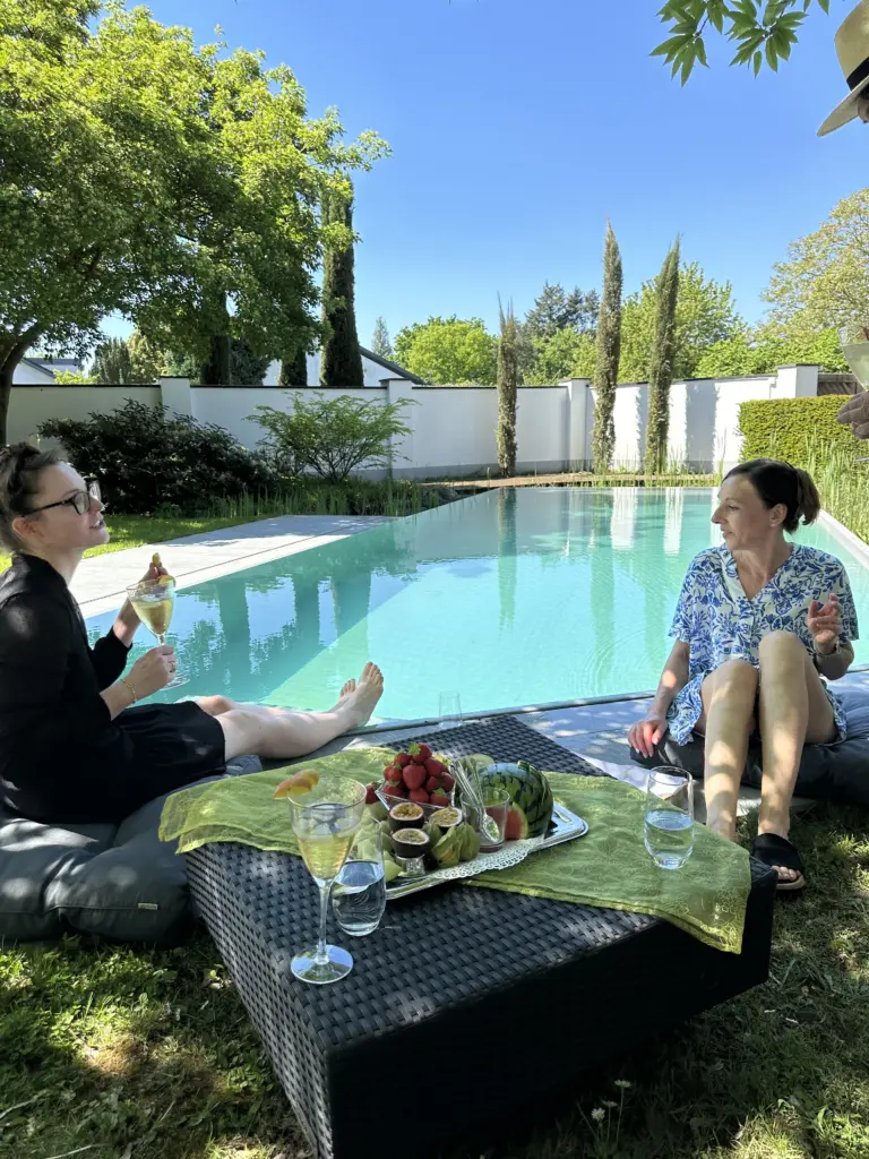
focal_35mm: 24
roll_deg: +0.4
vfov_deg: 71.6
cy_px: 580
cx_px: 434
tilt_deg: -9.0
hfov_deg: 56.8
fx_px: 803
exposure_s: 1/1880
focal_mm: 6.86
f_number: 1.78
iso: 80
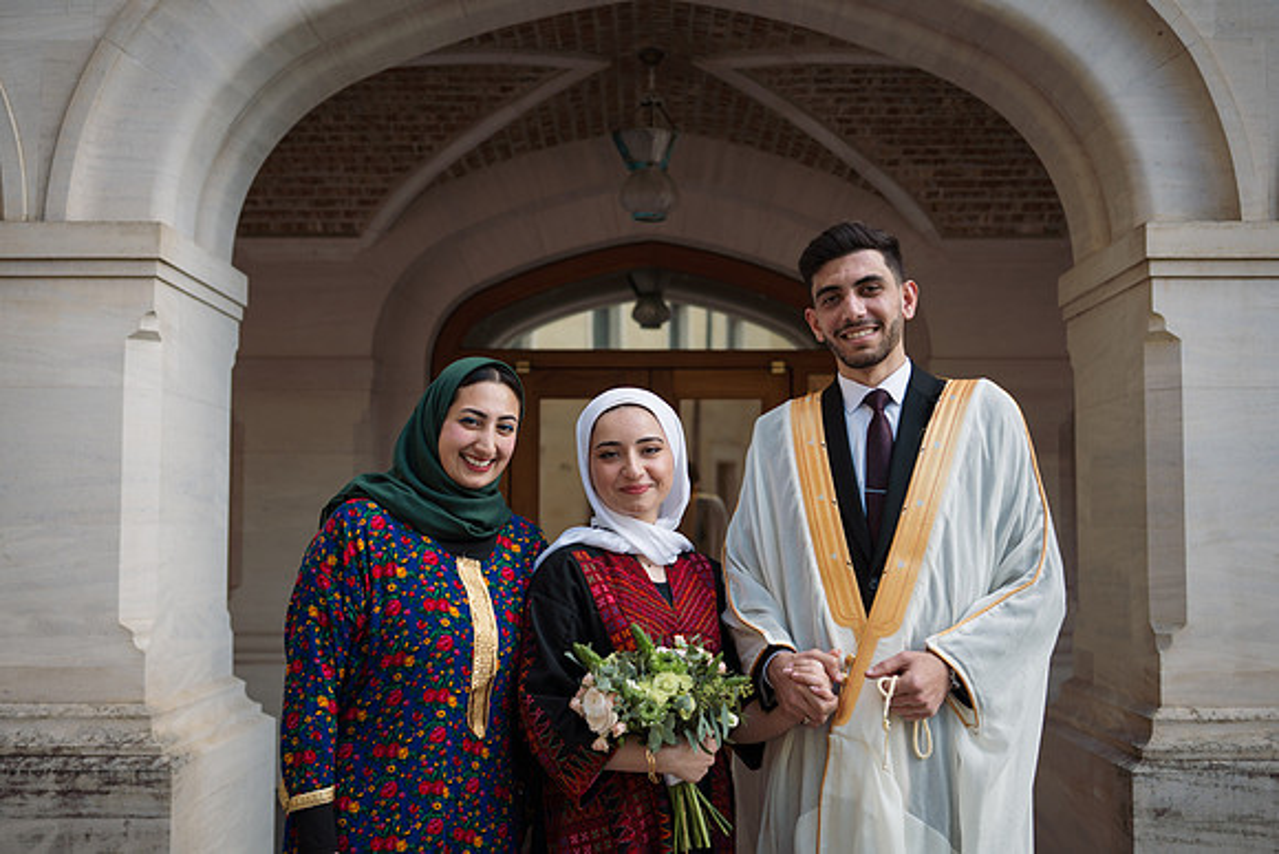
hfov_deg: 48.4
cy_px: 427
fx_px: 1421
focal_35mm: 40
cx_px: 640
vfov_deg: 33.4
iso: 200
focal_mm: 40
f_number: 3.2
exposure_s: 1/640
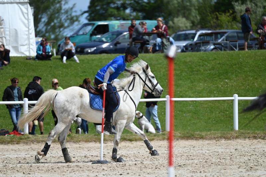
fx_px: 2215
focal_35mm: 300
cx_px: 133
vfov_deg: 4.6
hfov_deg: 6.9
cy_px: 88
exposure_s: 1/1250
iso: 160
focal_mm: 300
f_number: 5.3
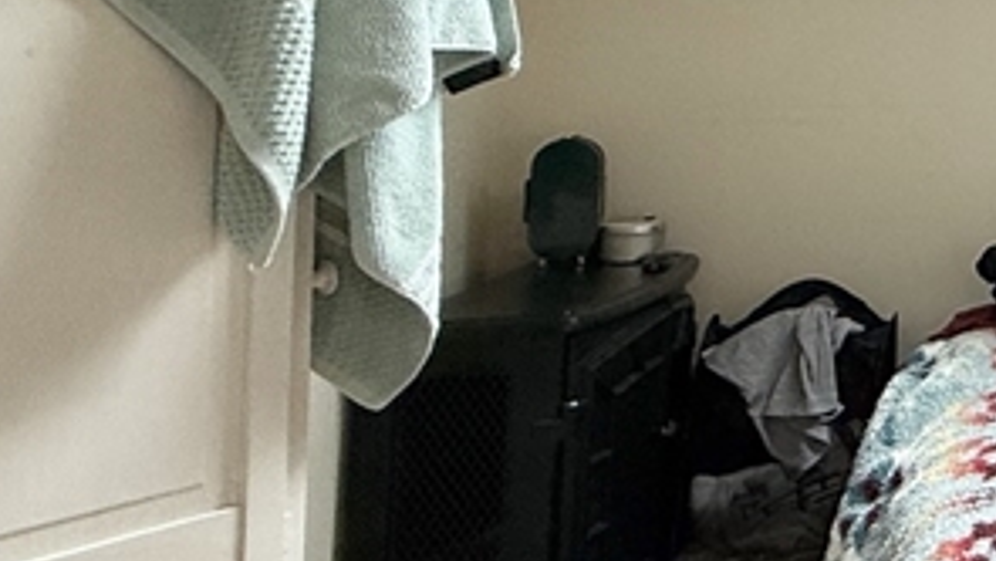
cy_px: -47
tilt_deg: +1.9
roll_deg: -0.3
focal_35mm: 53
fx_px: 1400
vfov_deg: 21.5
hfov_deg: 23.5
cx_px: 1719
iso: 160
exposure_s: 1/120
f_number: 2.2
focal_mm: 2.22
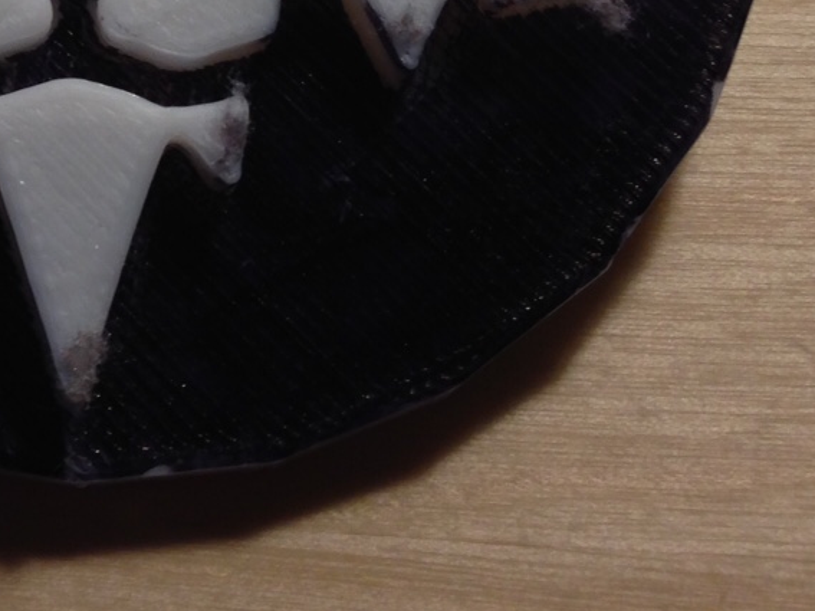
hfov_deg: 19.8
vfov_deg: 14.9
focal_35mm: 95
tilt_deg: -64.0
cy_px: -158
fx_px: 2236
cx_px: -59
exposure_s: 1/40
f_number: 2.4
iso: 50
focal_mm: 4.12
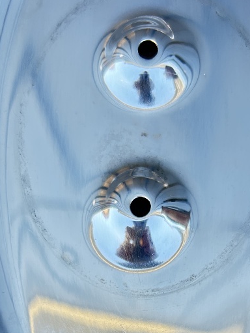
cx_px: 123
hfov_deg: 24.1
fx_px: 587
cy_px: 337
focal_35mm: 61
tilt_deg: -82.1
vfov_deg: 29.5
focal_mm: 5.7
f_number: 1.5
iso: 64
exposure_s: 1/162
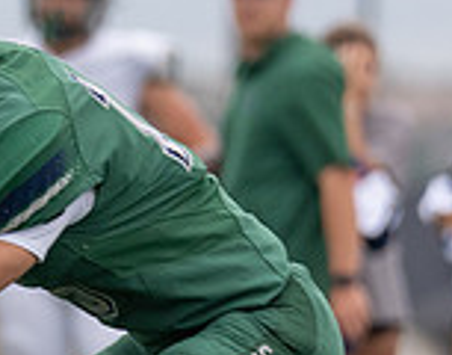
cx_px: -345
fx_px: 20179
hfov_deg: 1.3
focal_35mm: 1520
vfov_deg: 1.0
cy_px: 244
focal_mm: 200
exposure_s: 1/1250
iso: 250
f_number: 2.8
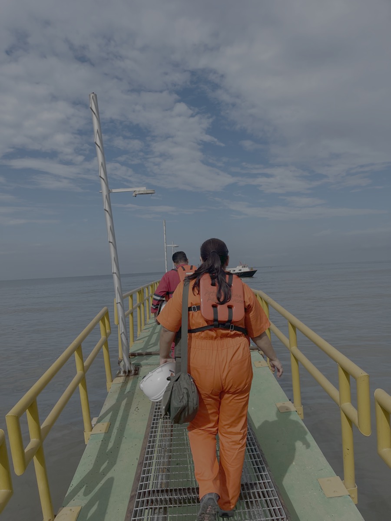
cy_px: 260
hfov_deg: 53.1
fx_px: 392
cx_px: 196
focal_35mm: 26
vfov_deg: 67.3
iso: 32
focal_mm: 5.1
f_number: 1.6
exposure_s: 1/5128
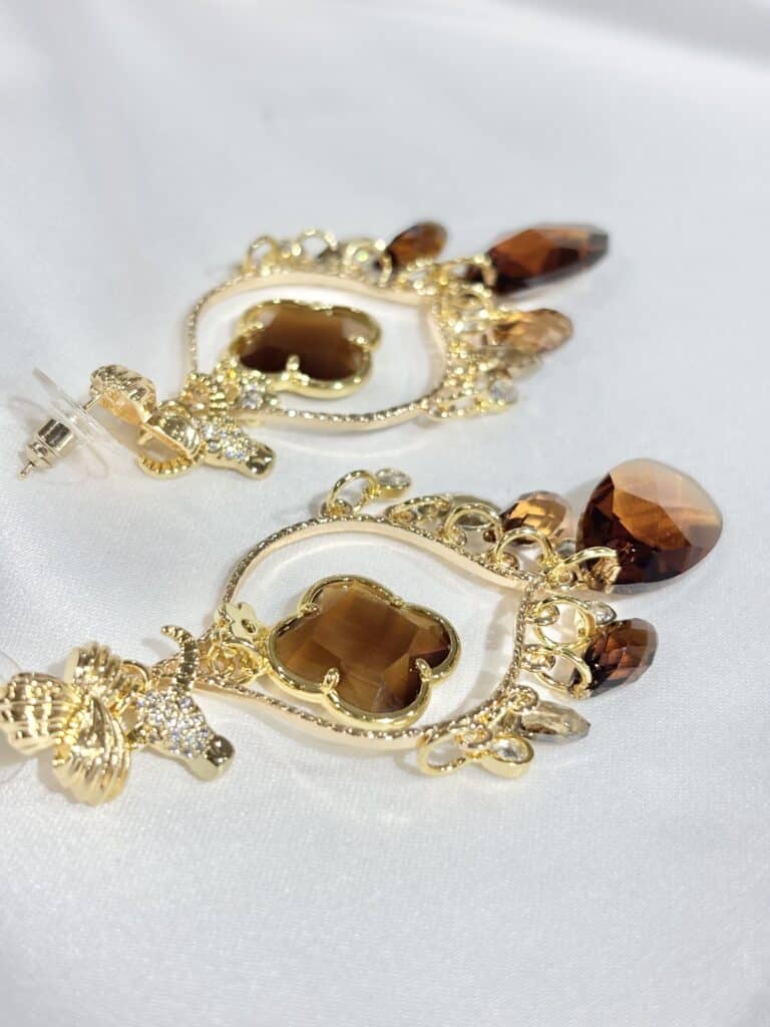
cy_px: 514
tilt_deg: -47.7
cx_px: 385
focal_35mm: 52
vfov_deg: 36.8
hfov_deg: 28.0
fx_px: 1542
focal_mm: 5.96
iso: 32
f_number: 1.6
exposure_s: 1/225
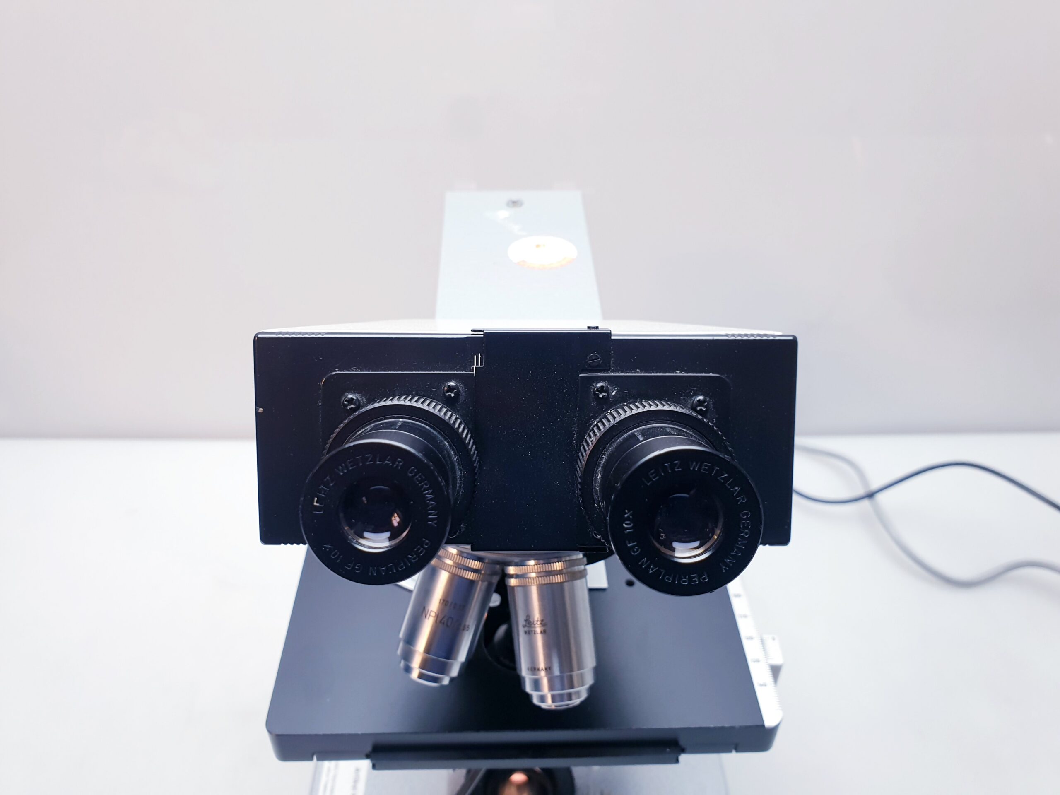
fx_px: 796
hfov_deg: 67.3
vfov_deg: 53.1
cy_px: 398
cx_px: 530
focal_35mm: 26
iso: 64
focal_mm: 4.3
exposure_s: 1/50
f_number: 2.4
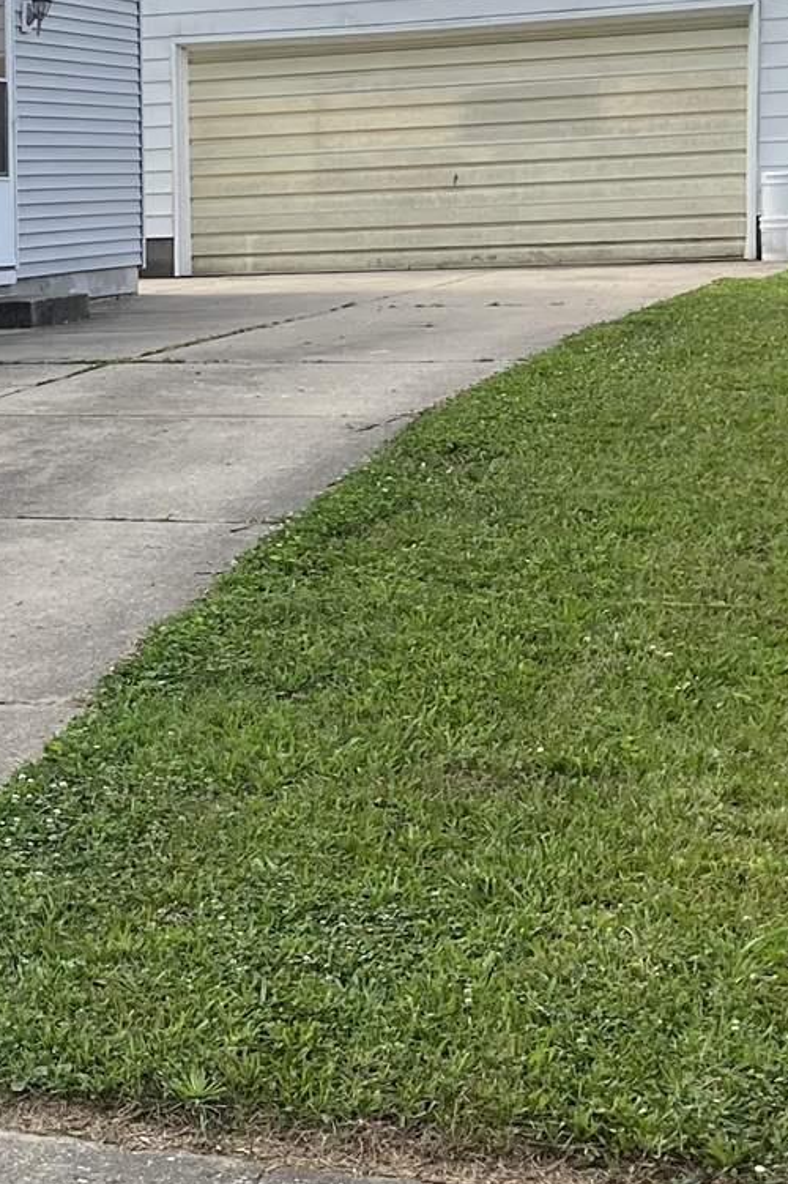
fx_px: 2727
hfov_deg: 15.2
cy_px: 549
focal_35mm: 83
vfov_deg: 24.5
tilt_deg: -4.9
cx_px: -386
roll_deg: +4.5
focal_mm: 5.1
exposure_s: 1/2463
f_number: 1.6
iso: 50
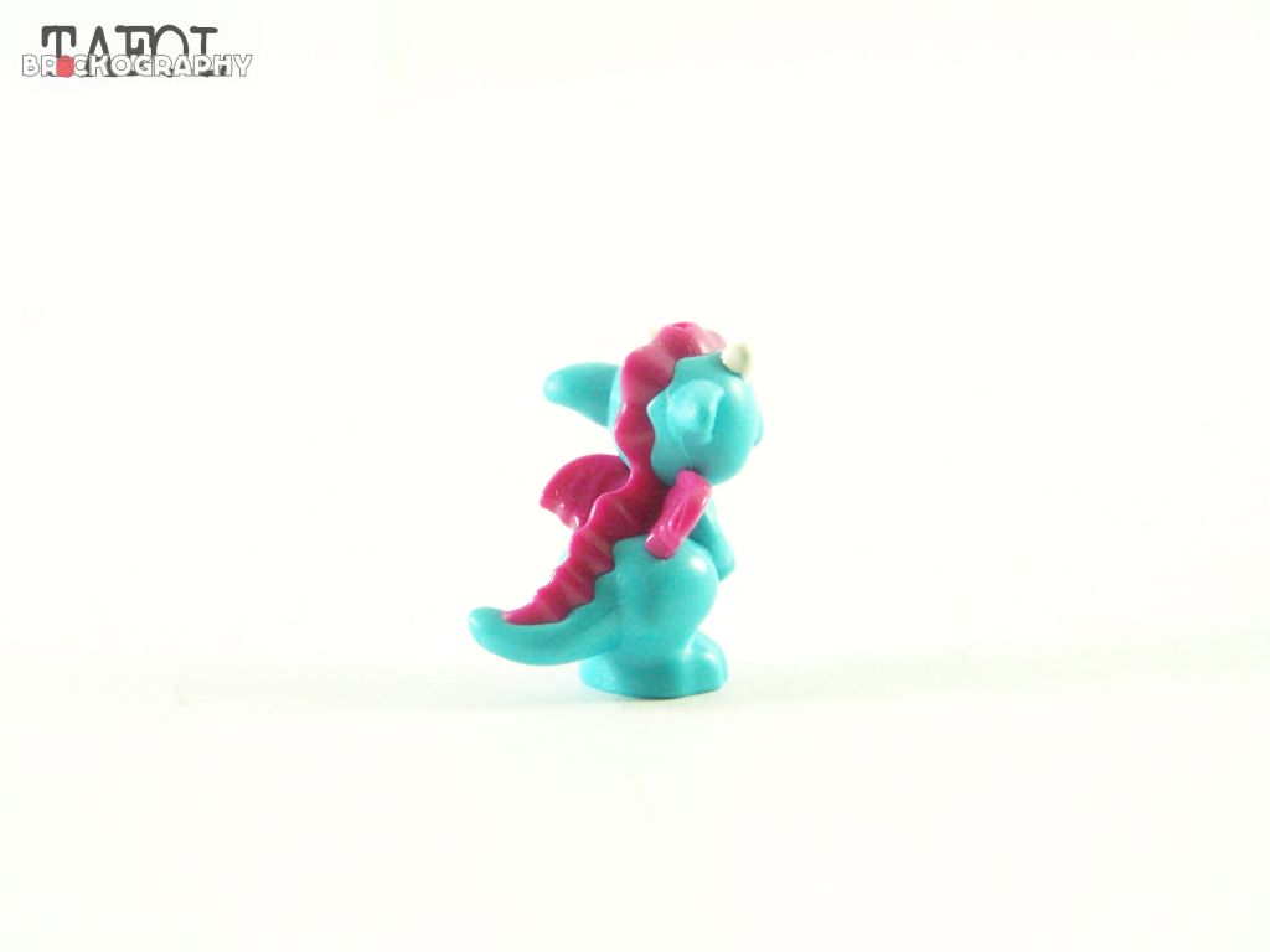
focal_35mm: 128
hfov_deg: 15.4
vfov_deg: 11.6
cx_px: 635
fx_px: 4696
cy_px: 476
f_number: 3.6
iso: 400
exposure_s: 1/60
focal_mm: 21.2
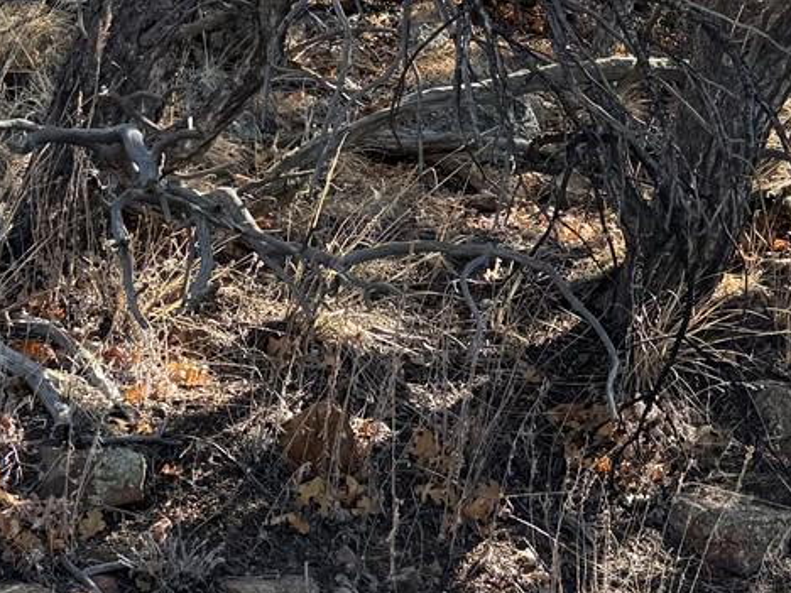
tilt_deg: +10.7
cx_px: 769
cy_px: -56
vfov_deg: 17.4
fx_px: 1874
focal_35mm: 82
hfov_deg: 23.0
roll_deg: -2.8
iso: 80
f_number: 1.78
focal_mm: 6.76
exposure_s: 1/723
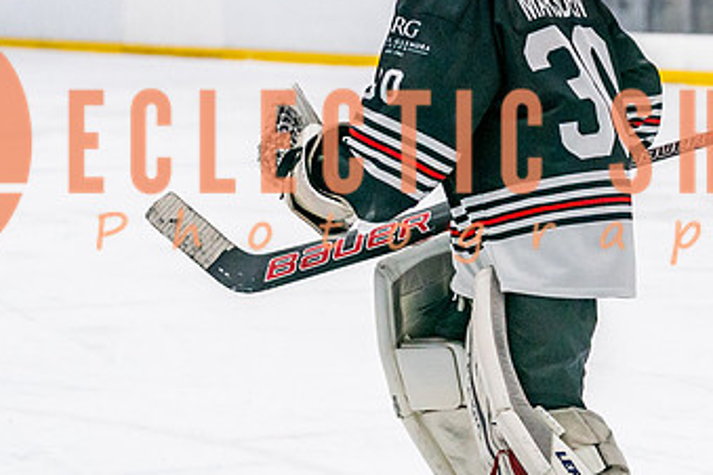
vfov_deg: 7.7
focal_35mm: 176
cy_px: -50
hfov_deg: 11.7
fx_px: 3486
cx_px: 506
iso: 3200
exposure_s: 1/1250
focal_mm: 70
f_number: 2.8
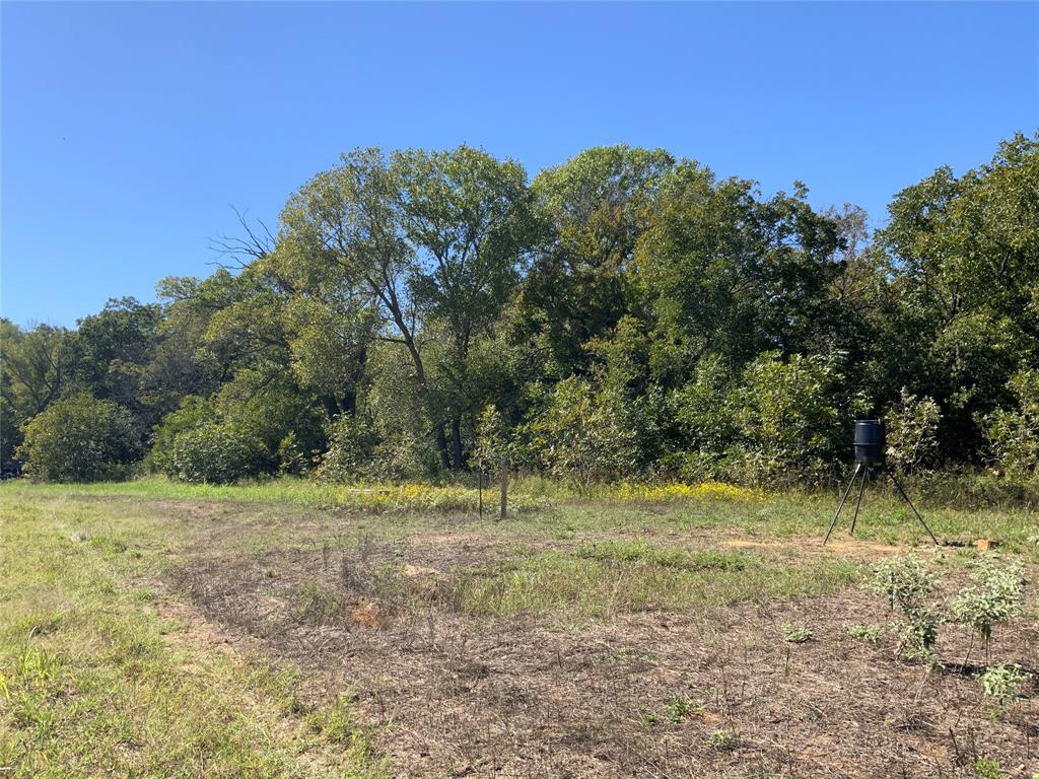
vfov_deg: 48.2
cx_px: 520
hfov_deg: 61.7
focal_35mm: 29
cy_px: 390
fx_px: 870
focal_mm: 3
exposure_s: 1/1250
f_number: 1.8
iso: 16
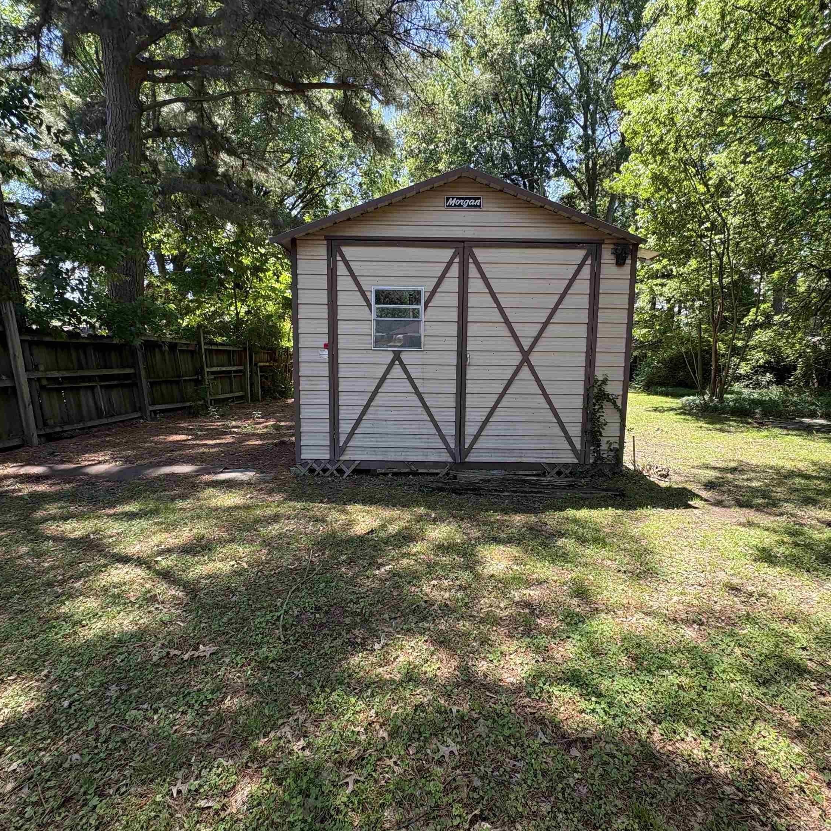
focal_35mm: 17
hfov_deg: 83.9
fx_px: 462
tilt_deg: -7.4
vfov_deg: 84.0
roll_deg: +0.6
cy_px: 422
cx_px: 439
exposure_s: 1/188
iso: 50
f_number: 2.2
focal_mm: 2.22
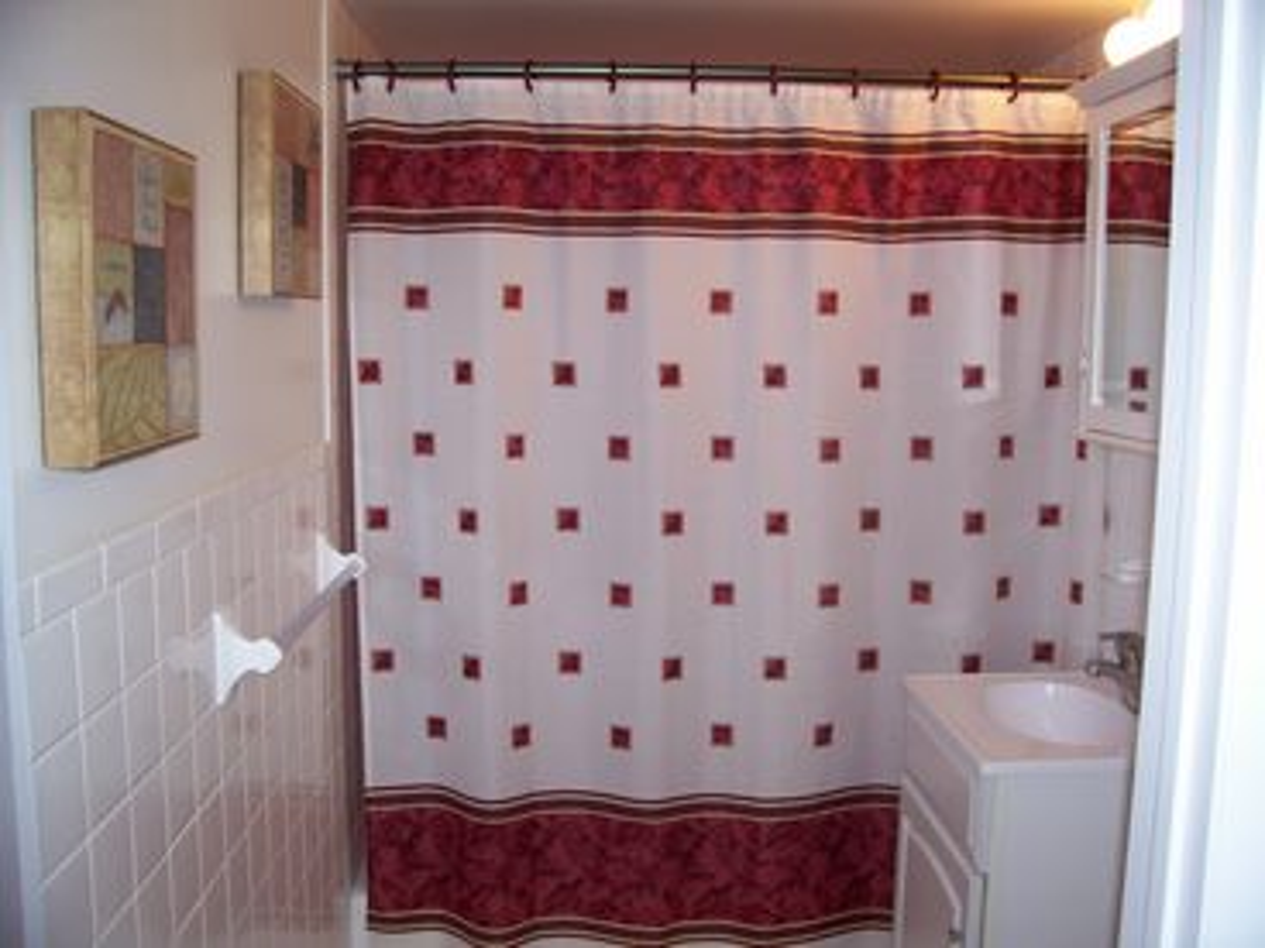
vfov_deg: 41.8
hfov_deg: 54.0
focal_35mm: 34
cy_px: 474
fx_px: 1242
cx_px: 632
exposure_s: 1/64
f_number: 2.7
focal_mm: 5.6
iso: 80
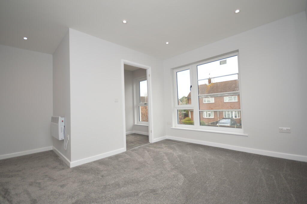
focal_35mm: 15
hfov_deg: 100.4
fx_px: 128
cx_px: 154
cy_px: 102
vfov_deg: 77.2
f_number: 4
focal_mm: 10
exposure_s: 1/125
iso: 160
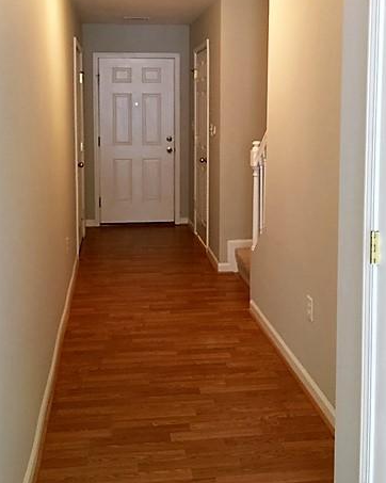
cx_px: 183
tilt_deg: -5.7
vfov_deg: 45.1
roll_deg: +0.5
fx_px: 572
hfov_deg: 37.3
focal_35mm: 40
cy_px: 160
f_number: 2.2
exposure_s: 1/10
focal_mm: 4.15
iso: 80
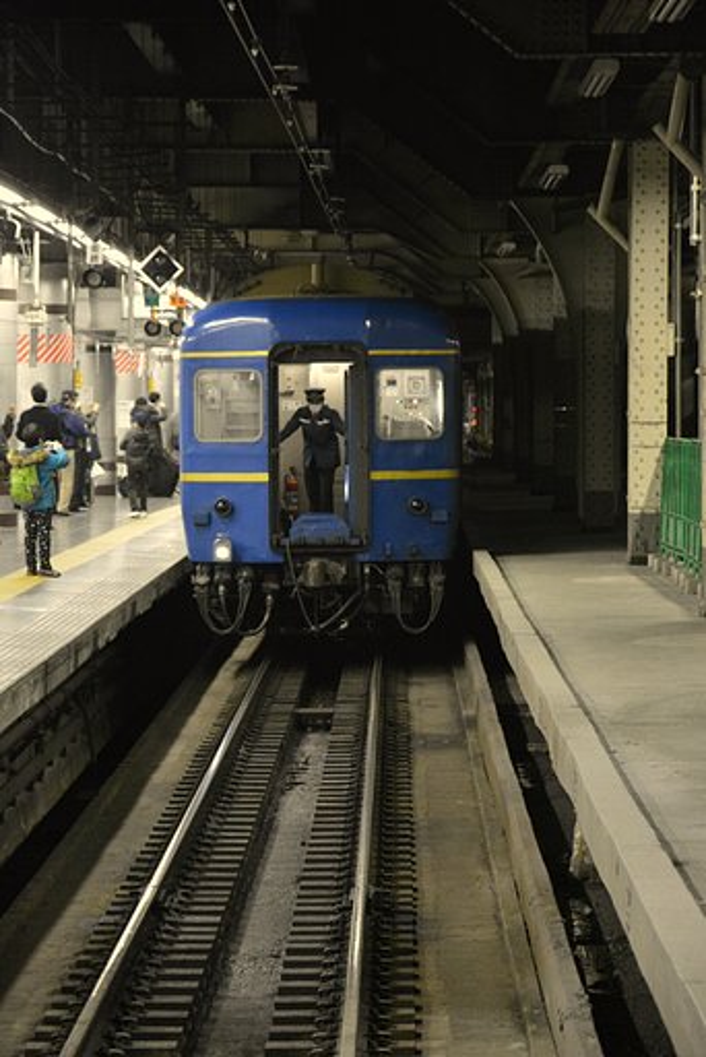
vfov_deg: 13.0
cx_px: 353
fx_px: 4627
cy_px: 528
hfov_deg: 8.7
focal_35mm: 158
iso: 3200
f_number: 5.6
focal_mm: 105
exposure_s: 1/25
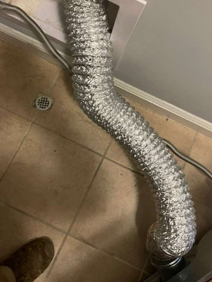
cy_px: 106
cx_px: 107
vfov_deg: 25.6
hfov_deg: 19.4
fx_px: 620
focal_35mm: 76
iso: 20
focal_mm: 6.6
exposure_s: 1/23
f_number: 2.8
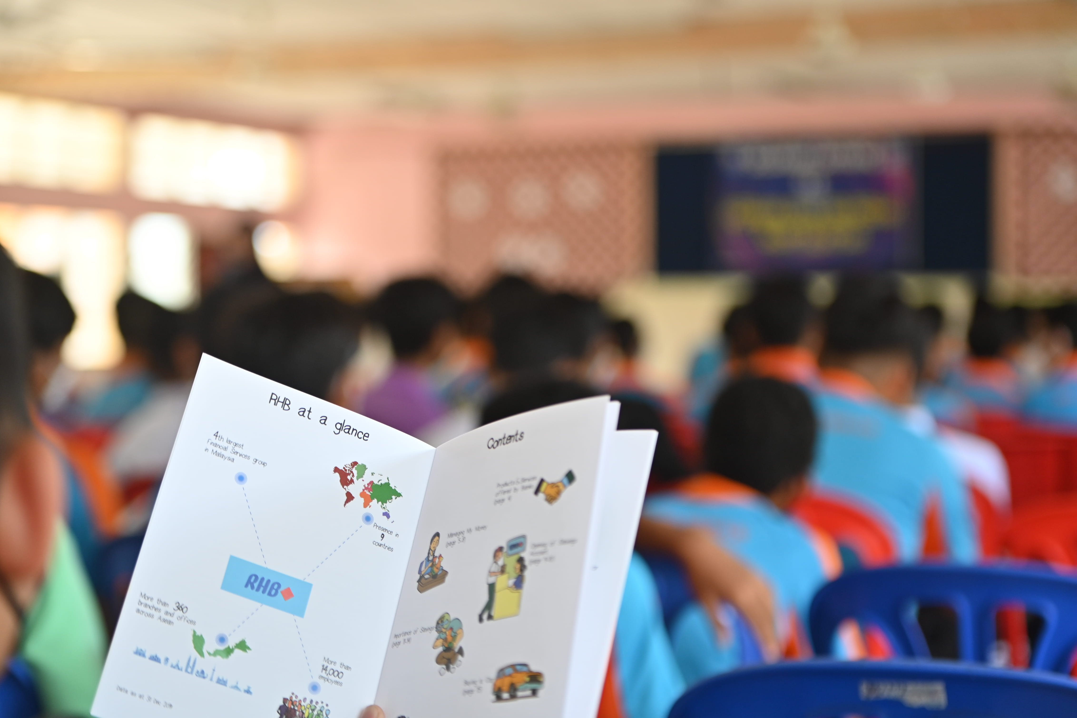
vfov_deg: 19.4
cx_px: 538
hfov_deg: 28.9
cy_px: 359
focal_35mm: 70
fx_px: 2093
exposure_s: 1/320
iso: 640
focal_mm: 70
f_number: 2.8
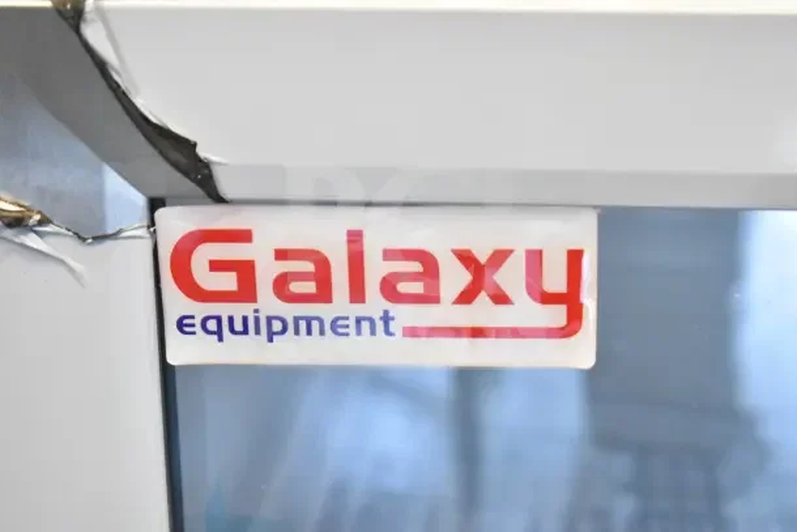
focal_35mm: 82
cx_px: 398
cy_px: 266
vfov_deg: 16.6
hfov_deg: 24.6
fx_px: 1827
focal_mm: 55
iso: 10000
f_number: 5.6
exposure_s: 1/100
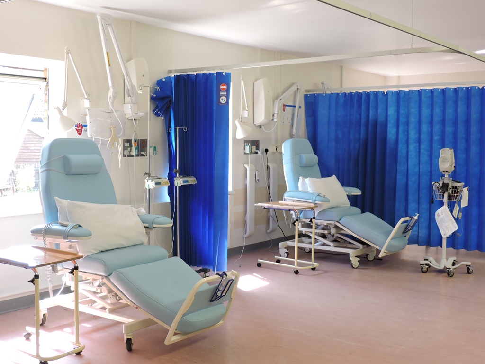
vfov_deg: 33.6
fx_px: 602
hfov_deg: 43.9
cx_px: 242
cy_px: 182
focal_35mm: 43
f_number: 3.4
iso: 280
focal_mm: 7.7
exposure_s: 1/50
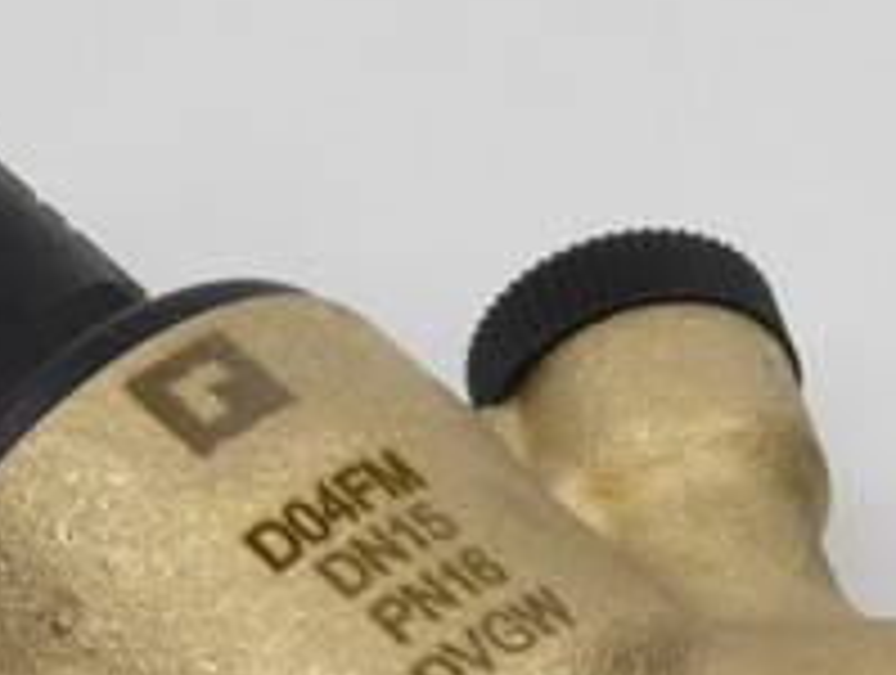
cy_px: 576
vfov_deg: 9.6
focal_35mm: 154
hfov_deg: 12.8
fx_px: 3993
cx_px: 612
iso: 100
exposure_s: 1/640
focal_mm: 8
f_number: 4.2
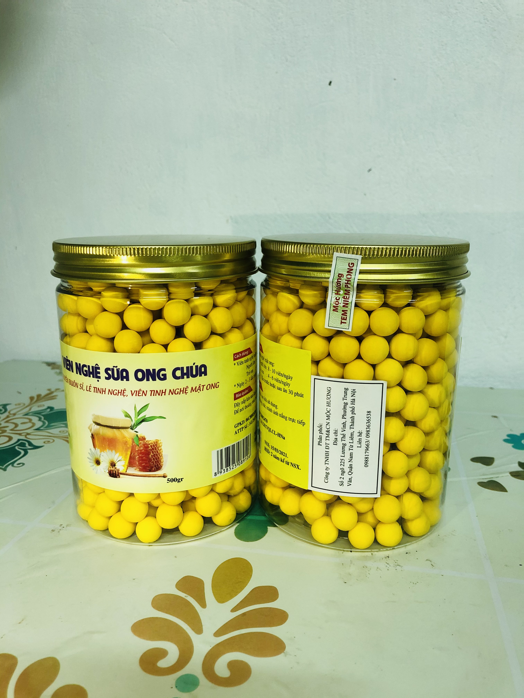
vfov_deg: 63.4
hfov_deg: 49.7
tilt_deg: -13.7
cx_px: 262
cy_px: 349
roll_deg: +1.6
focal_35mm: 28
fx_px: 565
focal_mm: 3.99
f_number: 1.8
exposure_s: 1/24
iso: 40
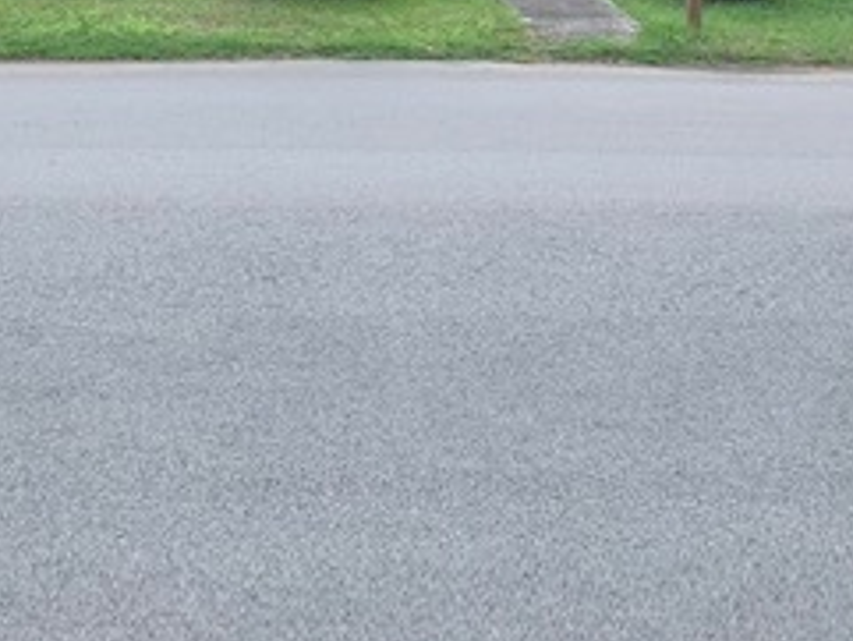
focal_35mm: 69
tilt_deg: -2.9
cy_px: -163
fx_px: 1701
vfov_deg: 19.8
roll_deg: -1.1
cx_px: 439
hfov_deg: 28.1
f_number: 1.8
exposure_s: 1/1536
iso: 25
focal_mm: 4.25
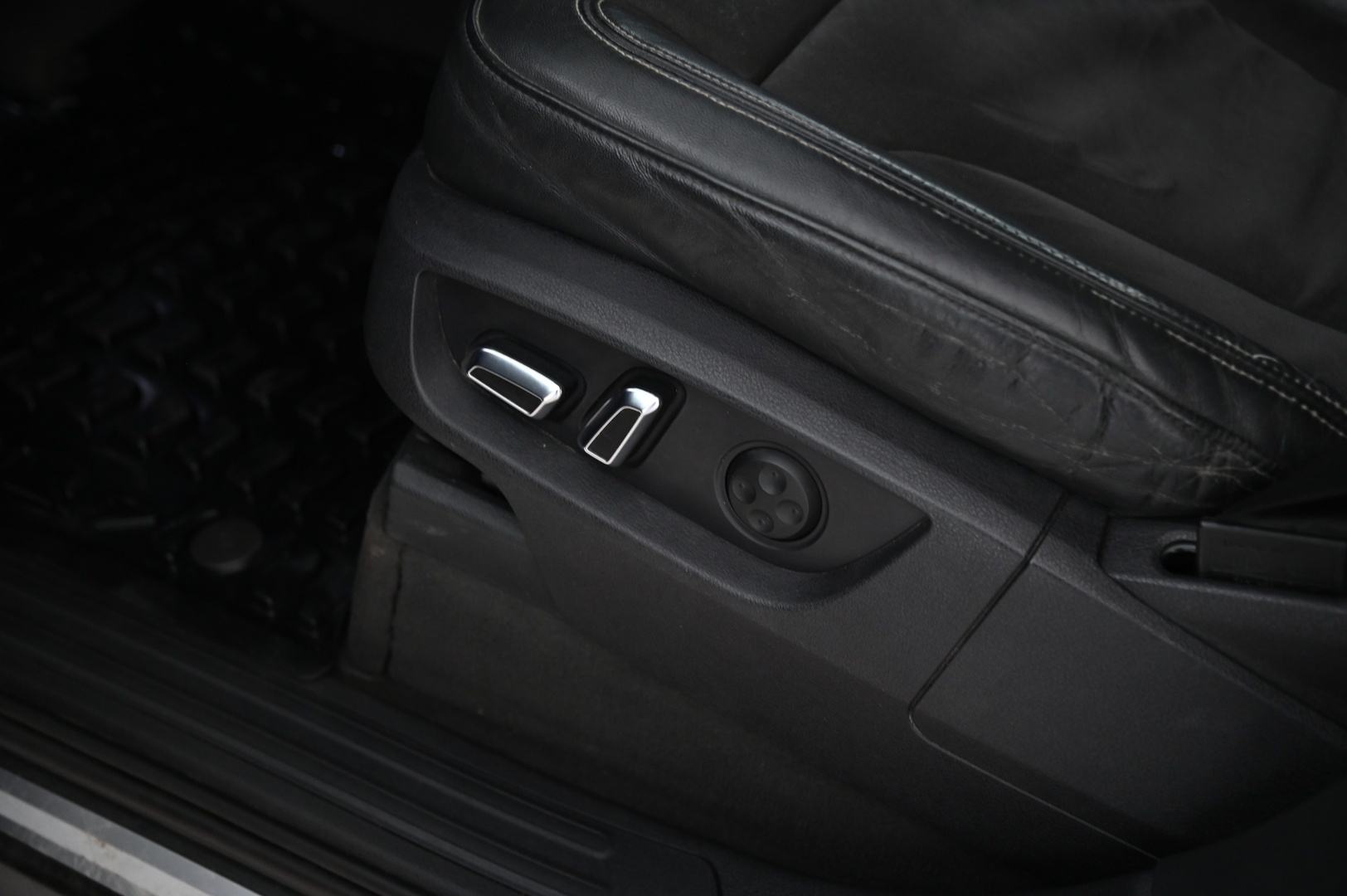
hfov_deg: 41.1
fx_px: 1794
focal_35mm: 48
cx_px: 674
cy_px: 448
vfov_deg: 28.0
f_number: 4
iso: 2000
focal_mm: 48
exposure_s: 1/13
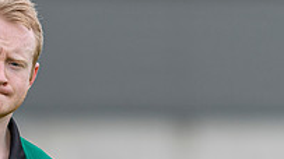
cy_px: 228
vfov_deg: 0.9
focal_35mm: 1365
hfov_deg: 1.6
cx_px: -94
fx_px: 10275
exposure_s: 1/1000
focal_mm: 300
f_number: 2.8
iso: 280
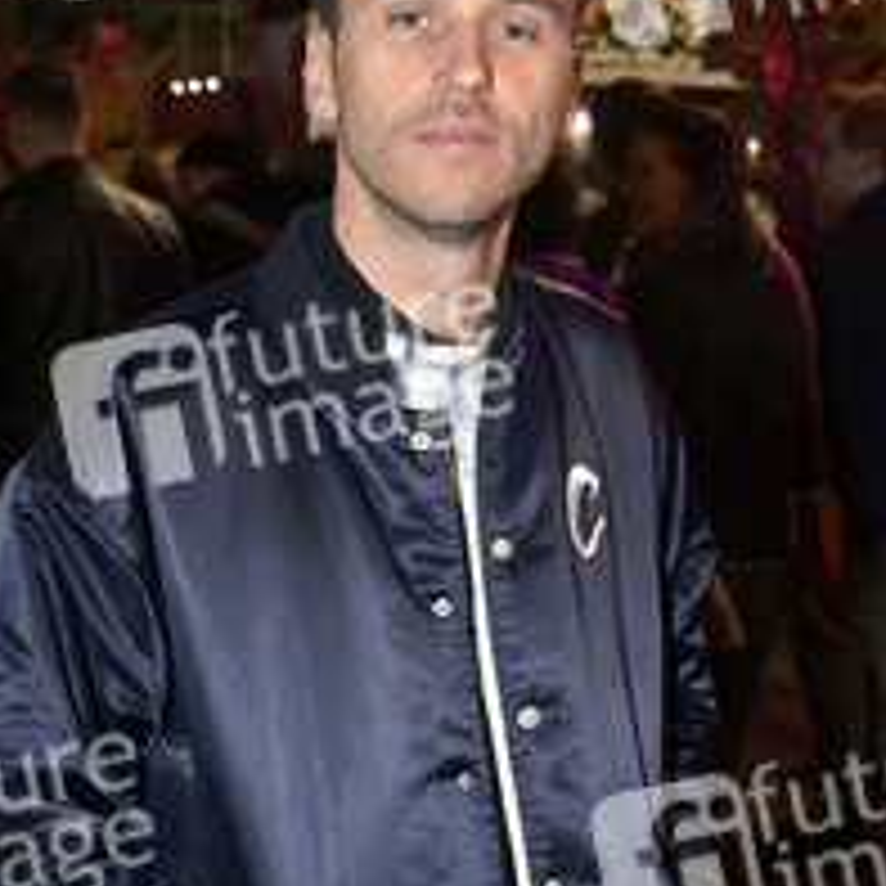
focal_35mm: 69
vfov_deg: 24.8
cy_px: 616
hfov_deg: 25.0
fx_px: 1998
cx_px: 414
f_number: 5.6
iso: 2000
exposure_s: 1/80
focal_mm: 40
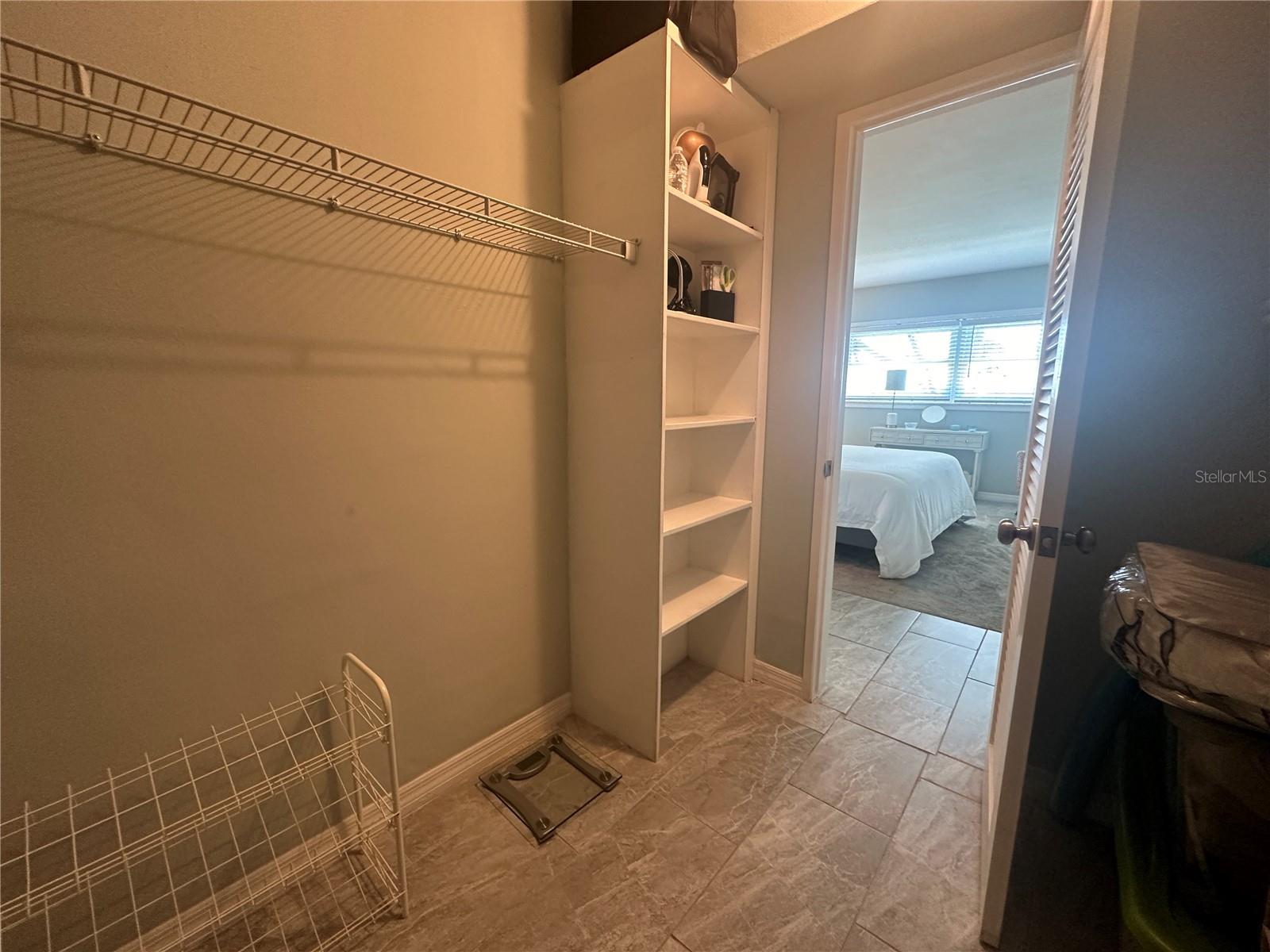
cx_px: 635
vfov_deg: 85.7
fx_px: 514
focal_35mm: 14
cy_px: 476
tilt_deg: -8.6
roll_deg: -0.3
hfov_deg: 102.1
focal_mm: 2.22
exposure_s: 1/60
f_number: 2.2
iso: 320
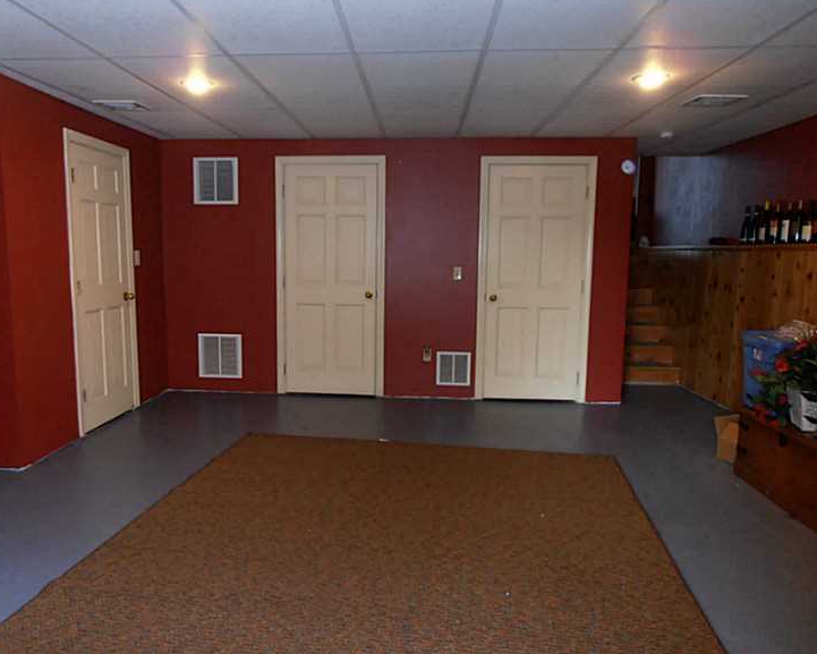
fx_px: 629
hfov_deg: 65.9
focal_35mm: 26
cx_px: 367
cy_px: 334
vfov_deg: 54.9
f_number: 3
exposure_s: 1/30
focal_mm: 4.2
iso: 200
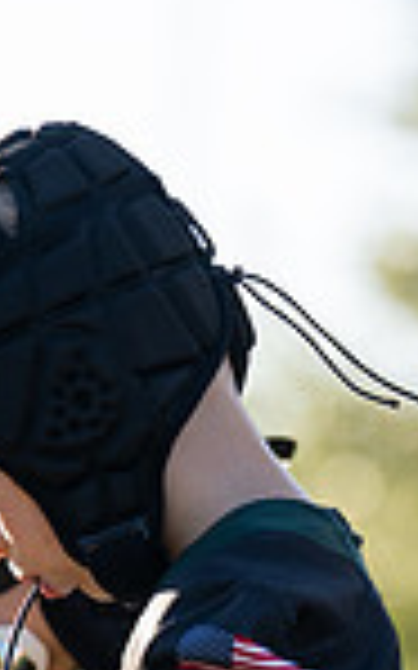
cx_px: 90
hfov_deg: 2.8
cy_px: 396
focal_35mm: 472
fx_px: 8611
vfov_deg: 4.5
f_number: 2.8
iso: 200
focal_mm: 111
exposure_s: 1/1000
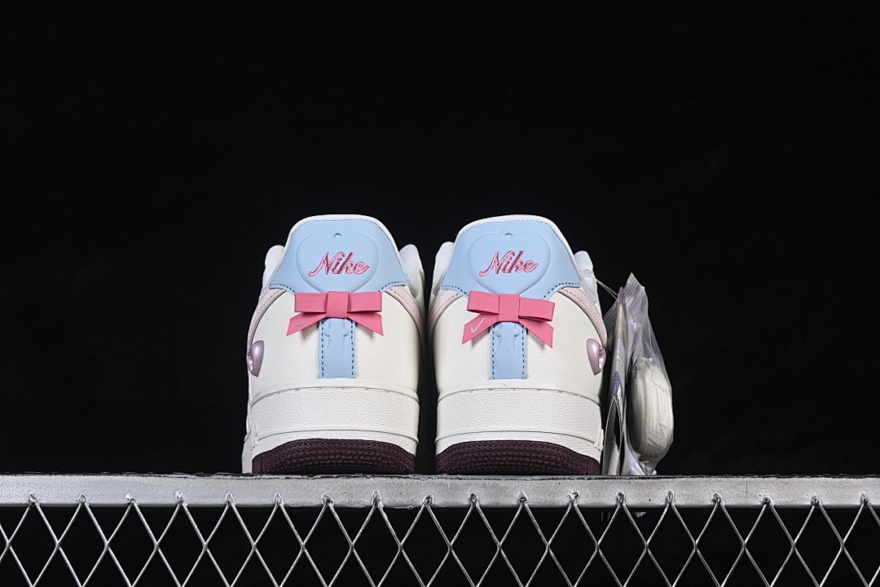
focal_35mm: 75
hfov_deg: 27.0
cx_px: 440
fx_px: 1833
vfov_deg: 18.2
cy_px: 294
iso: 160
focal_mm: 50
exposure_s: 1/80
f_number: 8
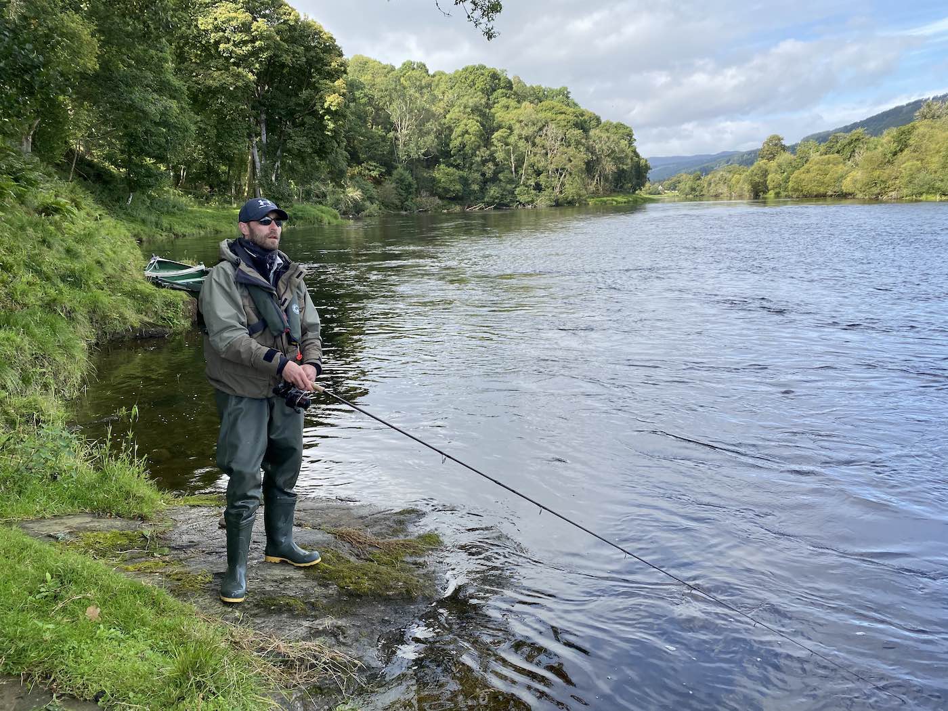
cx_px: 474
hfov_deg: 67.3
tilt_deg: -11.3
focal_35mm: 26
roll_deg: +2.2
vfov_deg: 53.1
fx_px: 712
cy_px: 356
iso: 32
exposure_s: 1/633
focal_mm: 4.25
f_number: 1.8
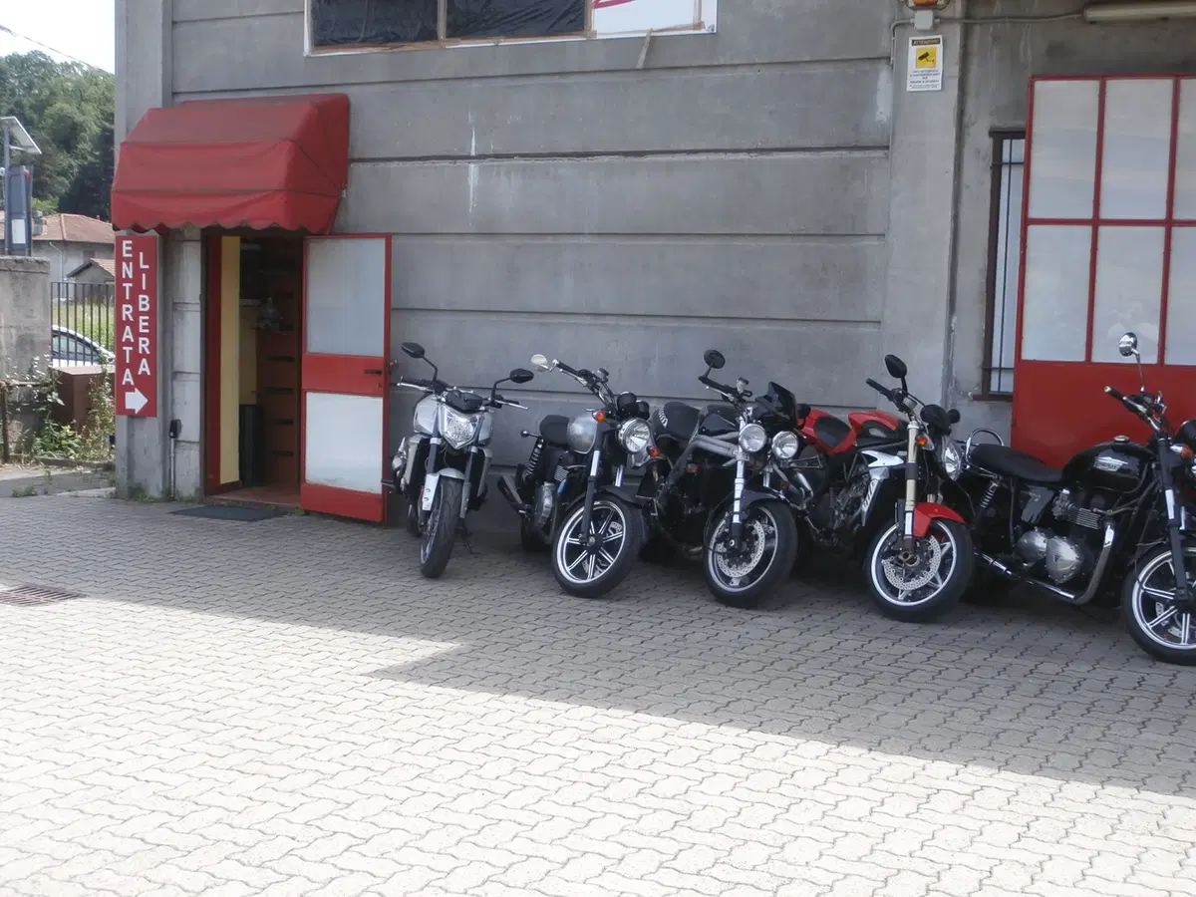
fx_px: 1624
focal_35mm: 47
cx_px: 598
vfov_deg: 30.9
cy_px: 448
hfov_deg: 40.4
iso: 100
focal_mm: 8.29
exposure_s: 1/250
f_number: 4.2
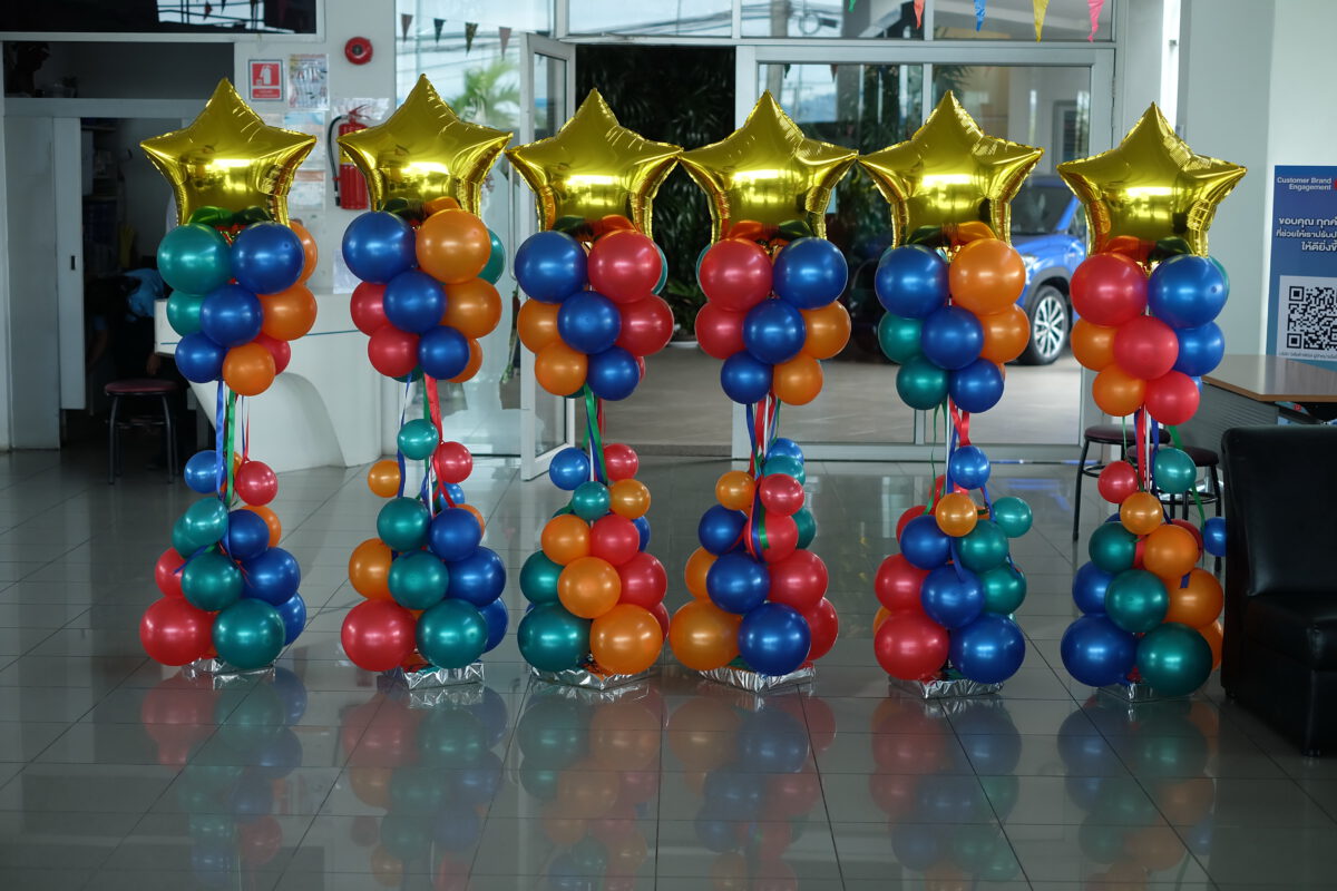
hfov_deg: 37.5
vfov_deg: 25.5
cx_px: 668
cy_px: 446
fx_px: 1968
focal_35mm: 53
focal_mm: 35
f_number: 2
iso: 320
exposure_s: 1/220
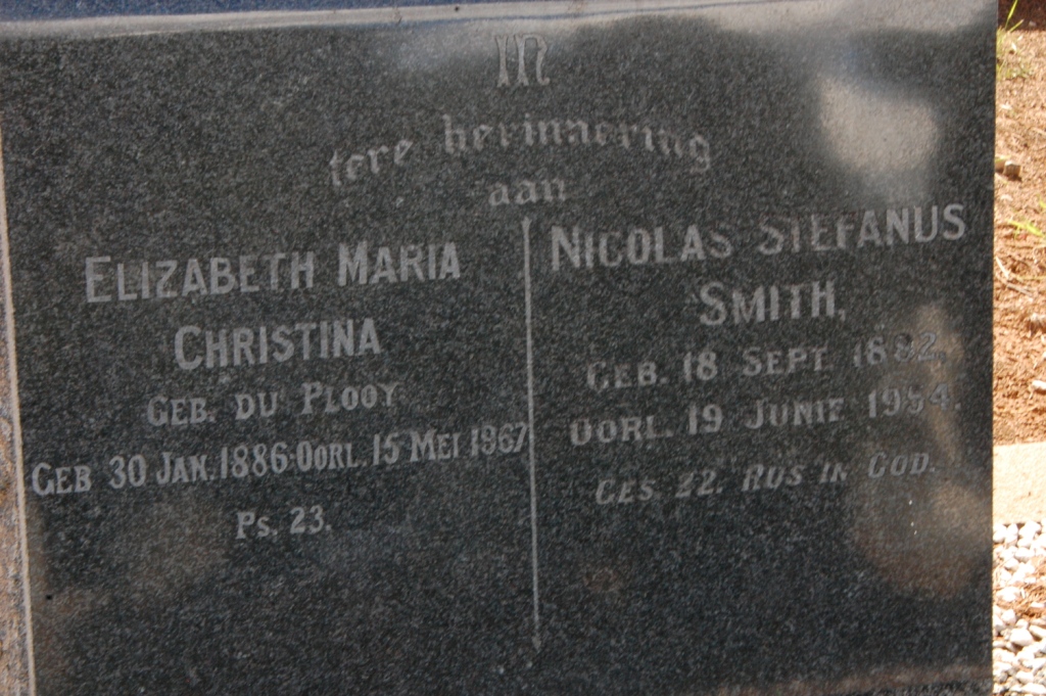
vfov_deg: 13.0
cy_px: 348
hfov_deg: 19.5
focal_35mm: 105
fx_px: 3048
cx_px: 523
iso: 1000
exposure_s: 1/30
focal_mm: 70
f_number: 22
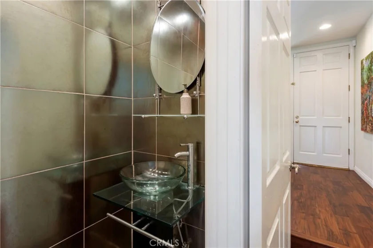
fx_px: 176
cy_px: 124
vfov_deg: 70.4
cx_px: 186
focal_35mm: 17
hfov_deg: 93.3
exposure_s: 1/2
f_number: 11
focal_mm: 17
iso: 400
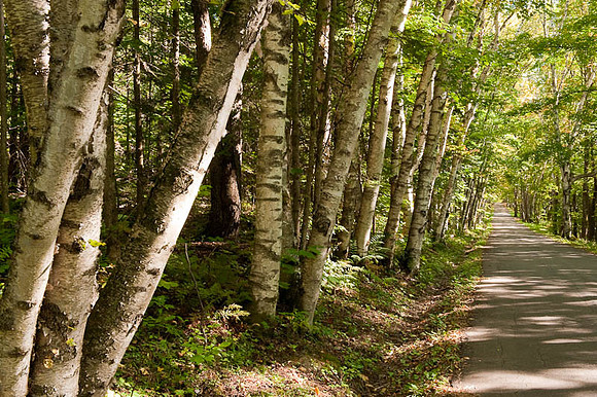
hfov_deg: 46.4
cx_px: 298
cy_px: 198
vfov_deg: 31.9
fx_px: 696
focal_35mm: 42
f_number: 16
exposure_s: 1/3
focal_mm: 42
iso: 200
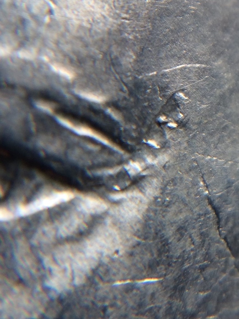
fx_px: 267
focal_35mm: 29
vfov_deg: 61.6
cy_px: 160
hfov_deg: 48.3
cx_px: 120
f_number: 2.2
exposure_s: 1/120
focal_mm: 4.15
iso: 40
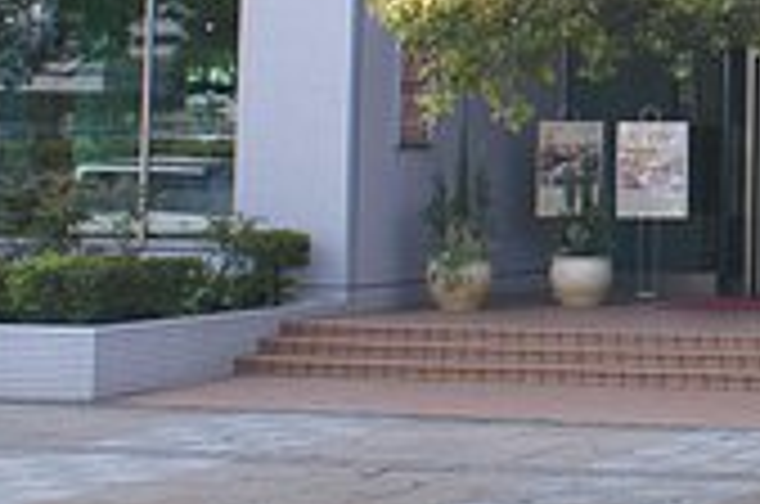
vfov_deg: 12.2
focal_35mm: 109
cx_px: 1066
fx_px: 2297
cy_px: -104
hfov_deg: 17.3
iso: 200
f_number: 8
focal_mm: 24
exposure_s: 1/160
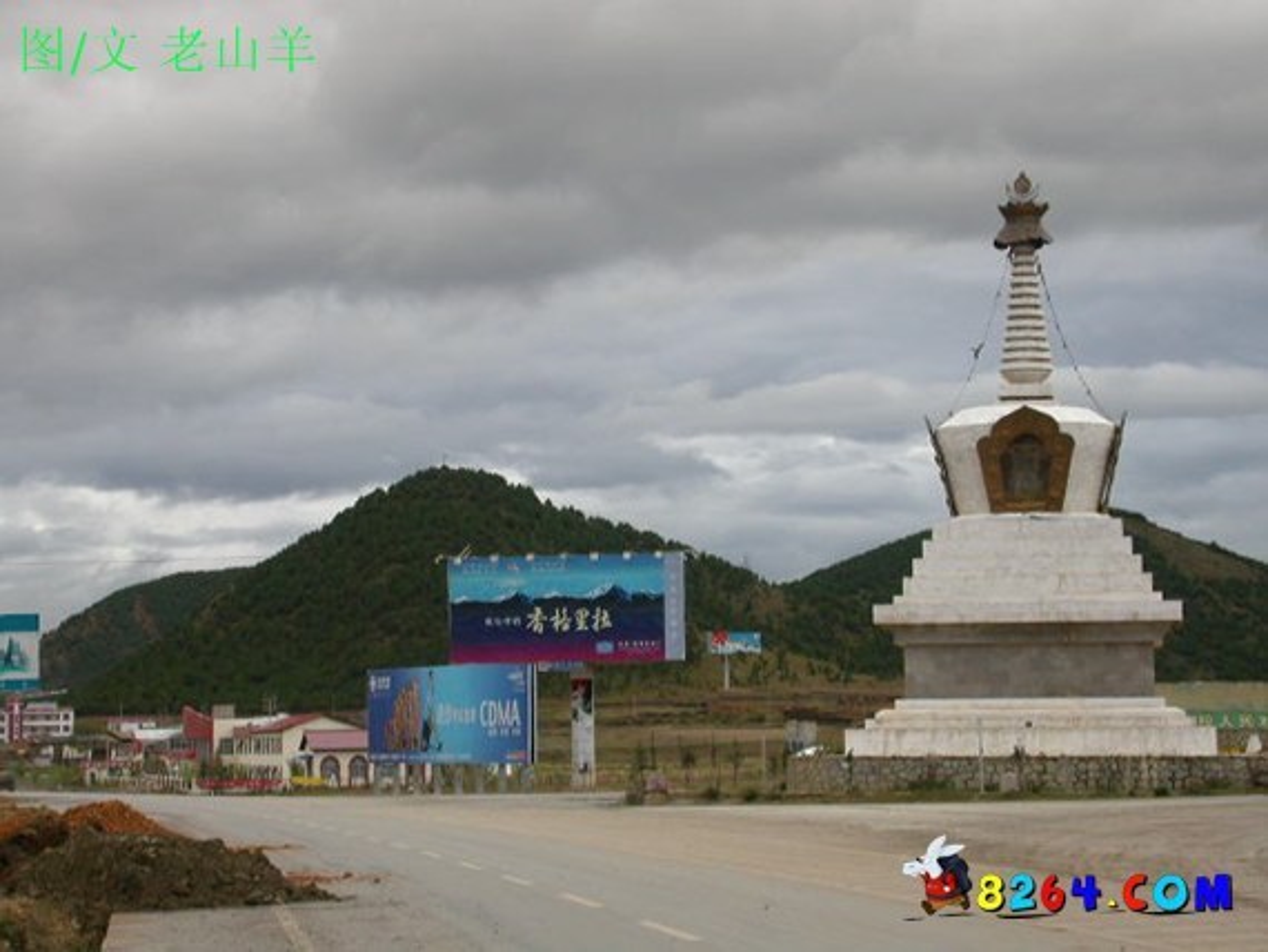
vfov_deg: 15.3
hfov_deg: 20.2
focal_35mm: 97
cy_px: 476
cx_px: 634
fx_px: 3555
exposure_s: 1/142
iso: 100
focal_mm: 20.2
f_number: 3.9
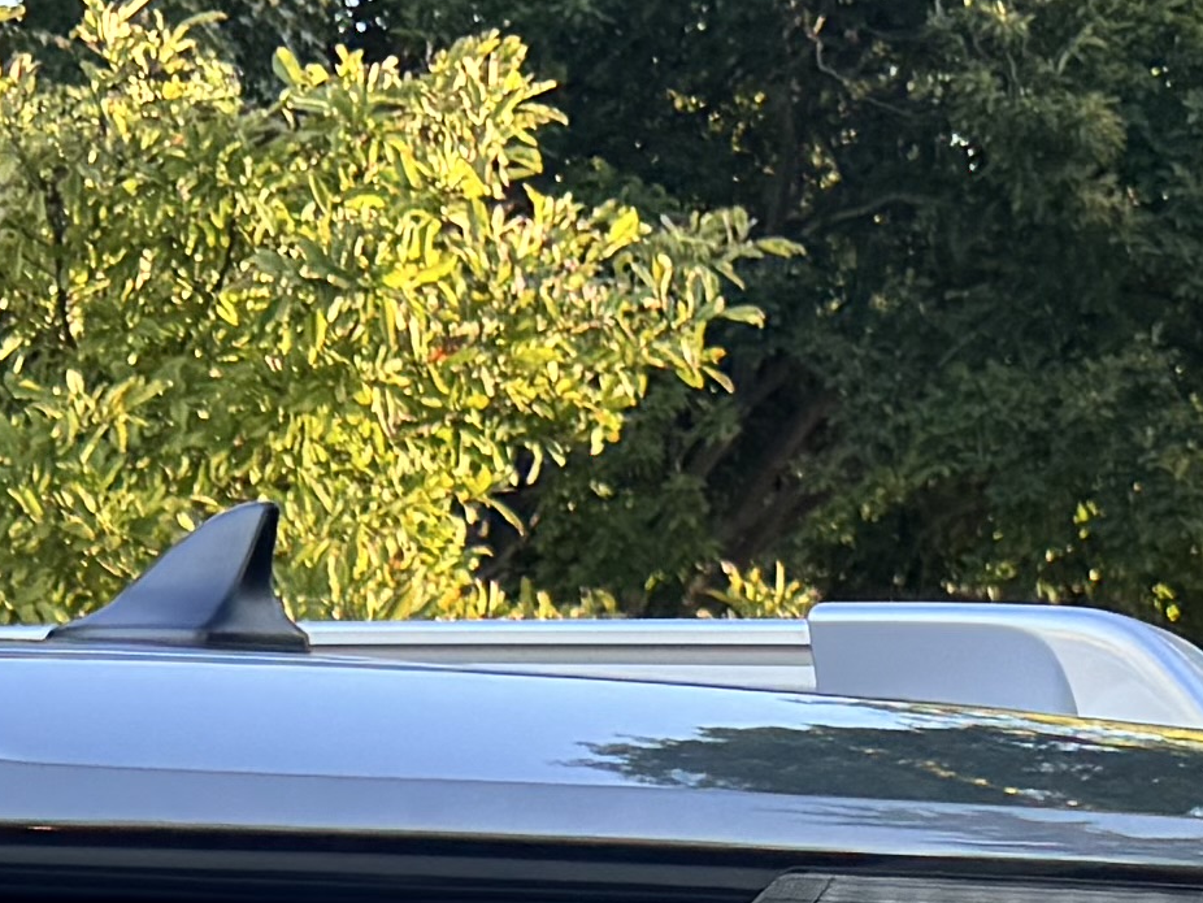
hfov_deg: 12.3
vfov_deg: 8.8
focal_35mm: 148
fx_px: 5145
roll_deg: -1.7
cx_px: -899
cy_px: 2343
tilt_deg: -11.3
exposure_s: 1/187
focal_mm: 6.76
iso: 64
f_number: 1.78
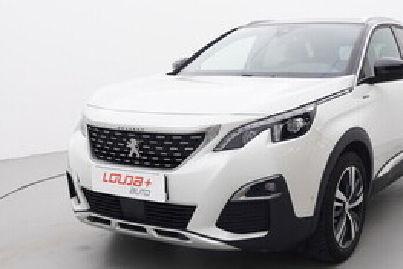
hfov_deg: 41.1
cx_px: 283
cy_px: 143
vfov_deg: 28.7
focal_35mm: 47
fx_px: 527
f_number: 5
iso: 200
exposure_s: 1/80
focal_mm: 15
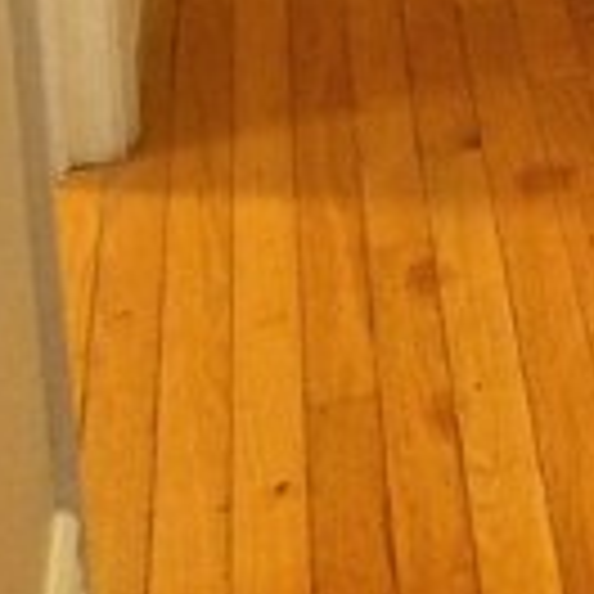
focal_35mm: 134
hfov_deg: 11.6
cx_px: 1202
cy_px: -810
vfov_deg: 11.1
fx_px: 2601
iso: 250
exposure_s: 1/24
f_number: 1.7
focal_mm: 4.25
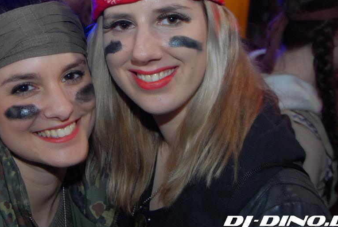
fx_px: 508
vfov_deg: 24.9
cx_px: 117
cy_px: 63
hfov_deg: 36.5
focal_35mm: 54
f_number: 5.6
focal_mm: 24
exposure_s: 1/8
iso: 400
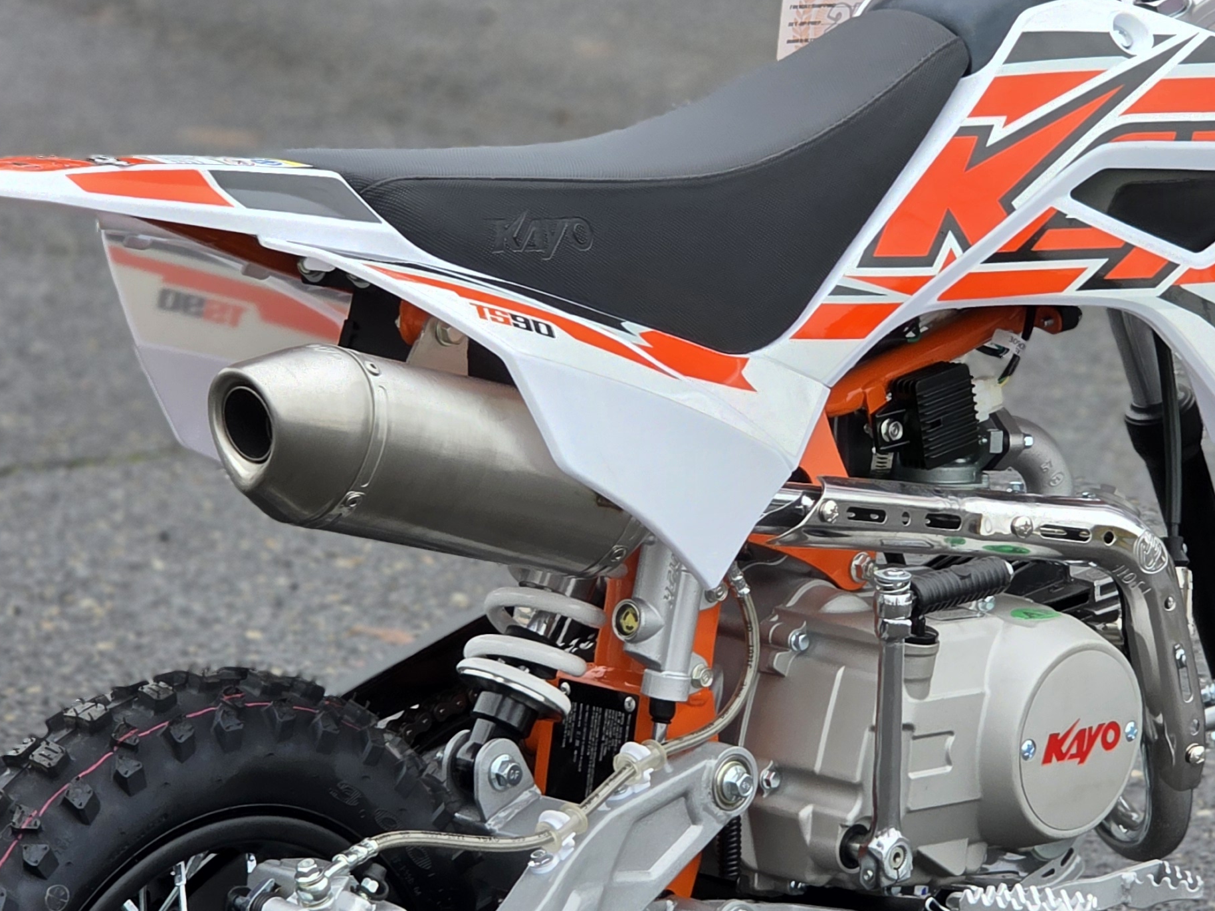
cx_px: 746
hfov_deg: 13.1
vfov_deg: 9.8
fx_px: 5300
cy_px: 504
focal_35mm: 151
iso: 50
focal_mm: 7.9
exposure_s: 1/193
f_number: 2.4
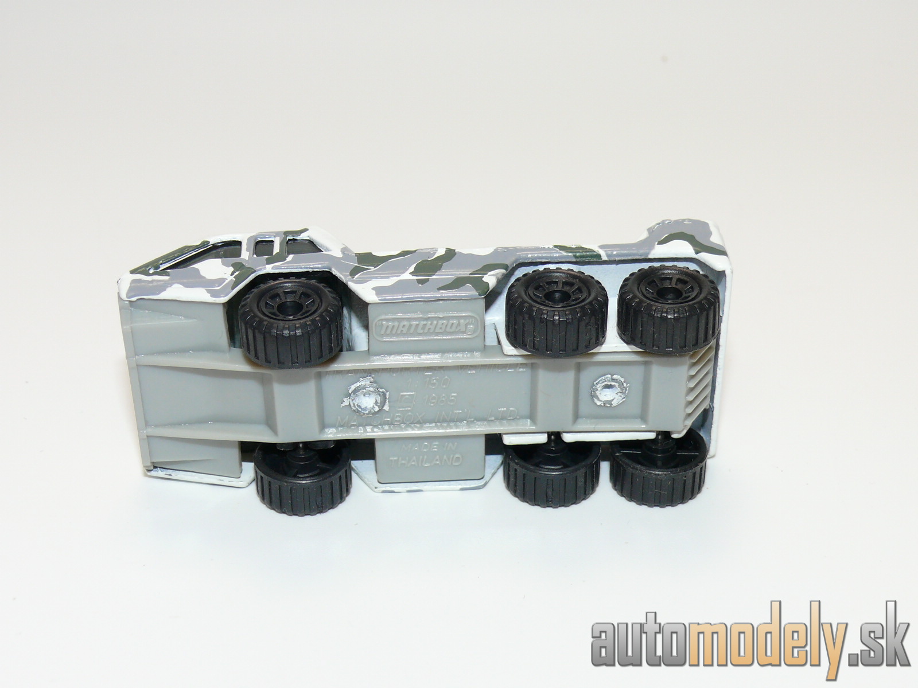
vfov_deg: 22.9
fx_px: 1697
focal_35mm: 64
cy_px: 344
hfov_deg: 30.3
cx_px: 459
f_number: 4
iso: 100
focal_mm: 10.5
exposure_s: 1/30
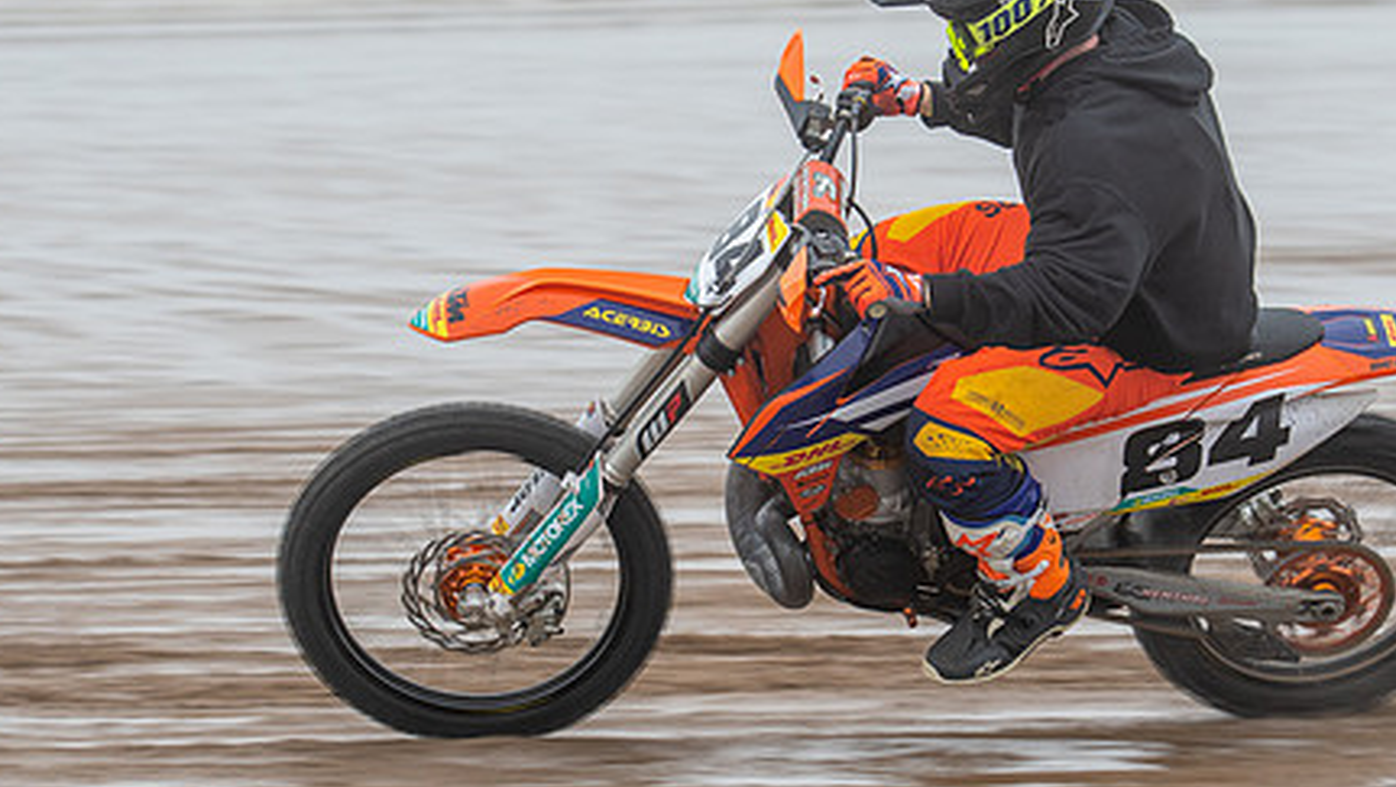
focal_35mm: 195
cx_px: 761
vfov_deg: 6.2
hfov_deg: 11.0
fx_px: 7222
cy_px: 355
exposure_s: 1/400
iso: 200
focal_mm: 85
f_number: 4
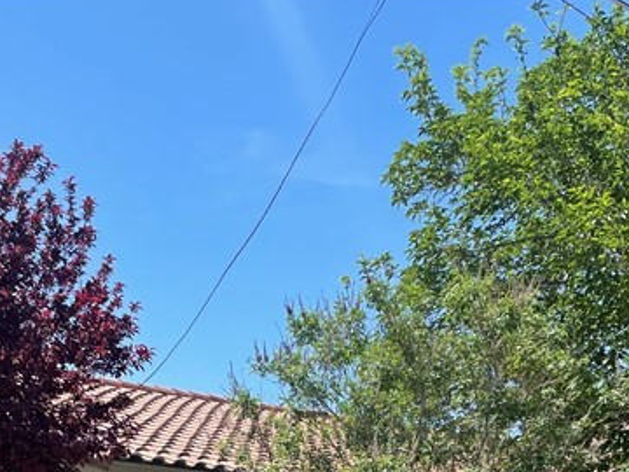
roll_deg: +0.3
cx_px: 320
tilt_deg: -0.9
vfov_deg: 18.2
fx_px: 1345
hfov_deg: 26.3
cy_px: 654
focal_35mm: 74
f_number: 1.6
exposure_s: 1/3205
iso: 32
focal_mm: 4.2
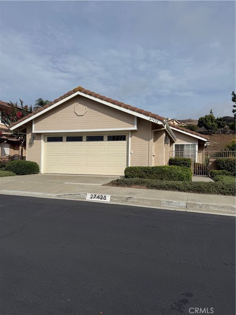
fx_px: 218
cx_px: 118
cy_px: 158
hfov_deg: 56.8
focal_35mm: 24
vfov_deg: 71.6
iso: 80
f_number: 1.78
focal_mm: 6.76
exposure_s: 1/10309
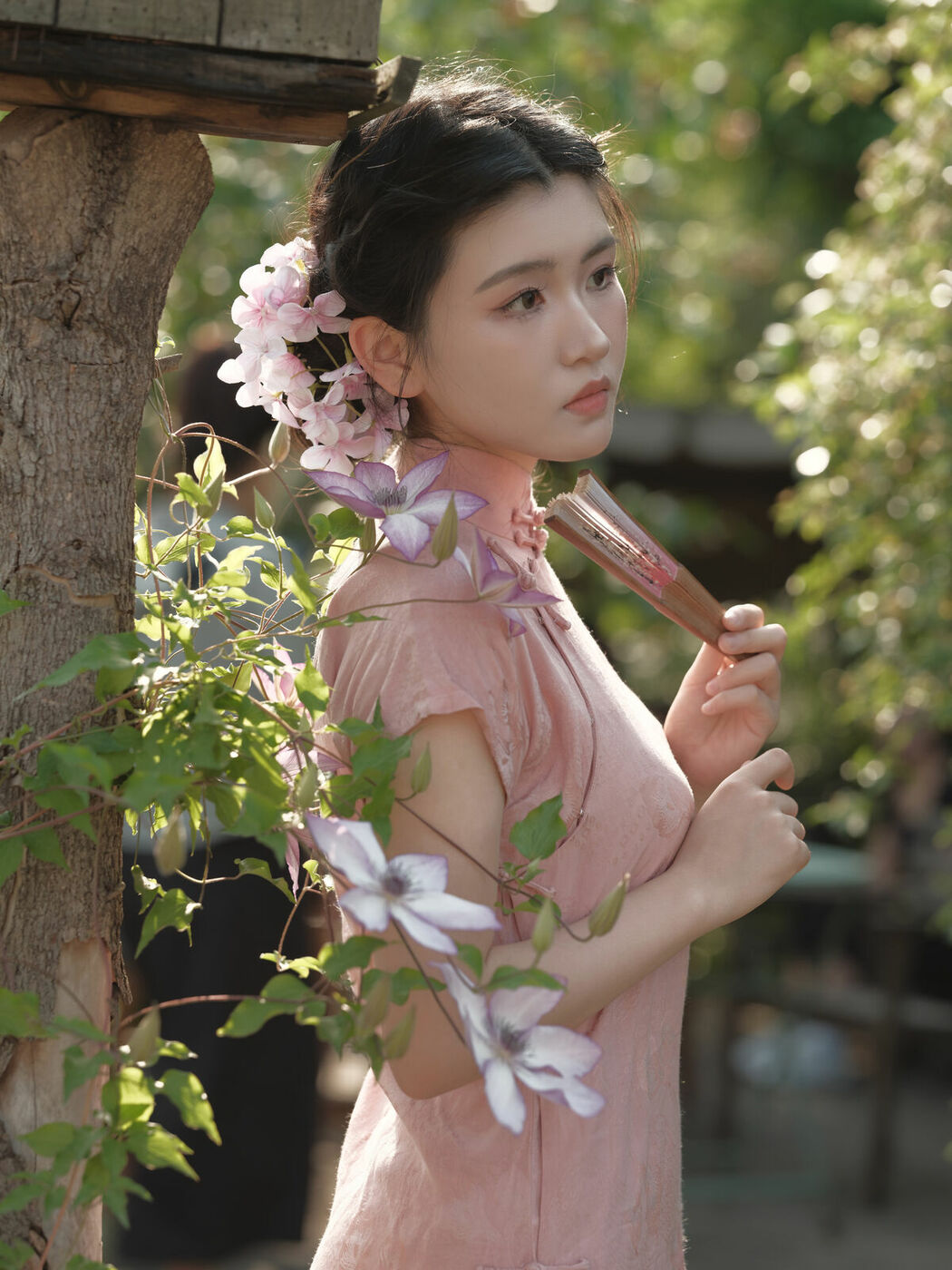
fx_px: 3190
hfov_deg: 17.0
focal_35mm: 87
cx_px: 476
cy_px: 635
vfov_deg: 22.5
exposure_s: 1/400
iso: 200
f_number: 4
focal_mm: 110
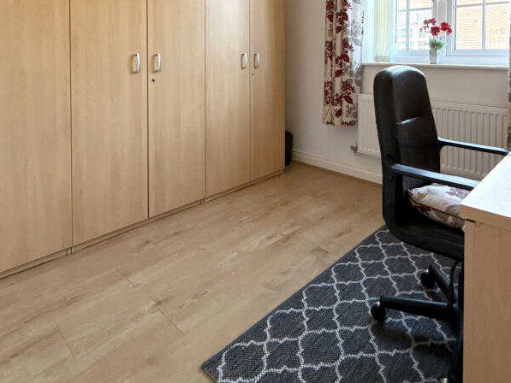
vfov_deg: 52.2
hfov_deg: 71.4
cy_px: 62
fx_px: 354
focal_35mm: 24
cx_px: 279
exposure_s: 1/100
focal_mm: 2.22
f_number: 2.2
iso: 200
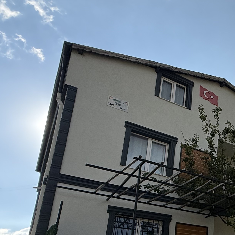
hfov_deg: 33.0
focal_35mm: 41
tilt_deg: +18.3
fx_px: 315
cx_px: 287
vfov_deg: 38.7
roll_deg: +1.0
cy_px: 201
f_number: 2.2
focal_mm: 2.22
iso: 50
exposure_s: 1/2024
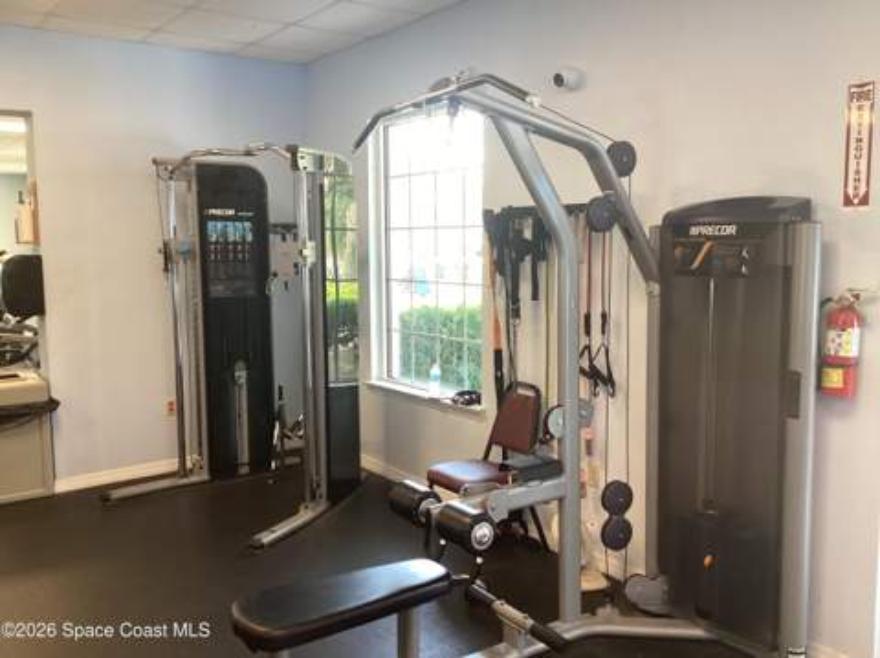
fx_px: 787
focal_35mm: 31
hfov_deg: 58.4
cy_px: 329
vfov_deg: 45.4
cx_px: 440
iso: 125
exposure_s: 1/60
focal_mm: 3.3
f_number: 2.4
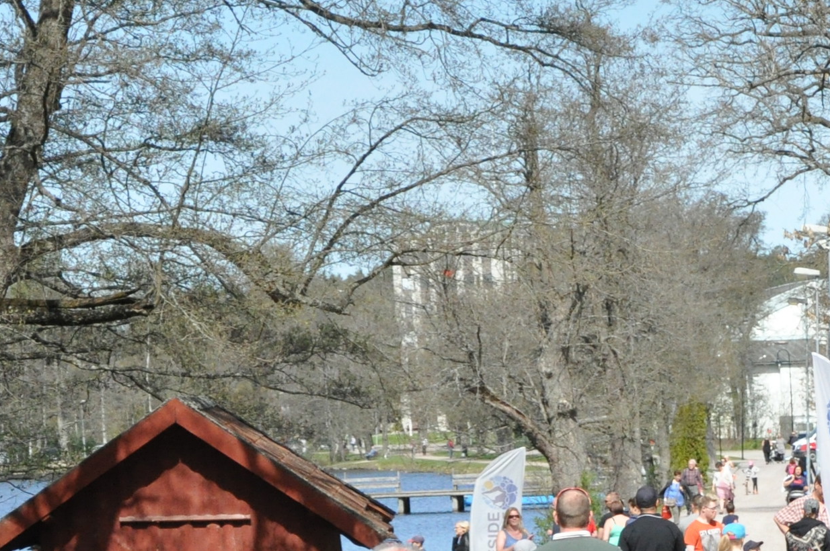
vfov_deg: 6.1
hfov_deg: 9.0
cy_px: 663
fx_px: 5159
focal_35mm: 224
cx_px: 1229
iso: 1000
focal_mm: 48
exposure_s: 1/4000
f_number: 5.6
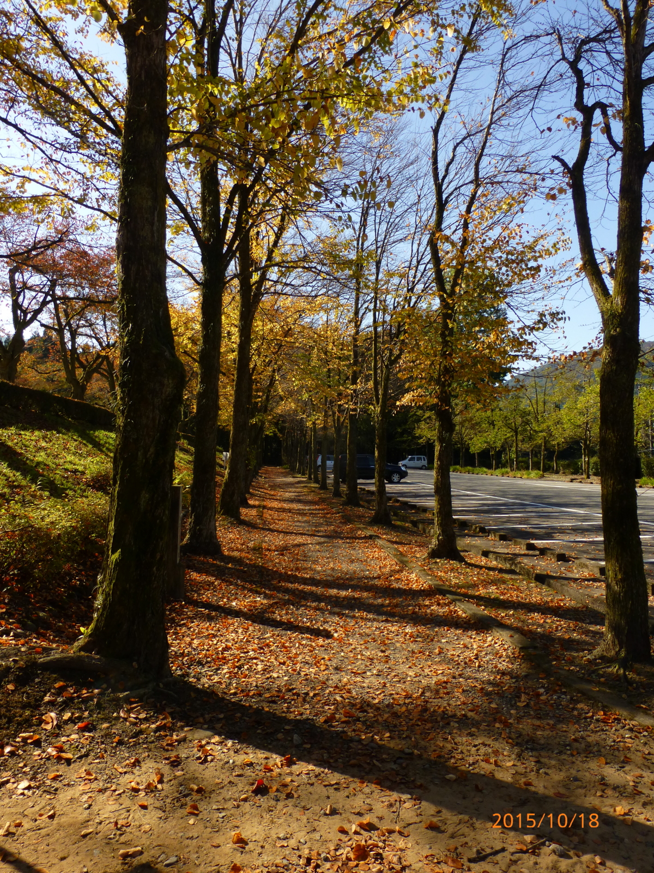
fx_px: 605
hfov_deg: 56.8
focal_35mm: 24
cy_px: 436
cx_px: 327
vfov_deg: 71.6
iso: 100
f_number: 4
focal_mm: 4.3
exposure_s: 1/400
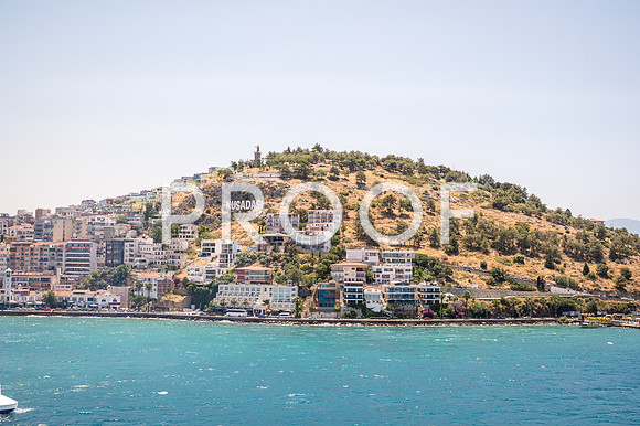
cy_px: 213
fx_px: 817
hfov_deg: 42.8
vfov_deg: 29.2
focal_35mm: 46
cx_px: 320
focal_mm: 46
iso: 100
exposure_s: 1/250
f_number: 8
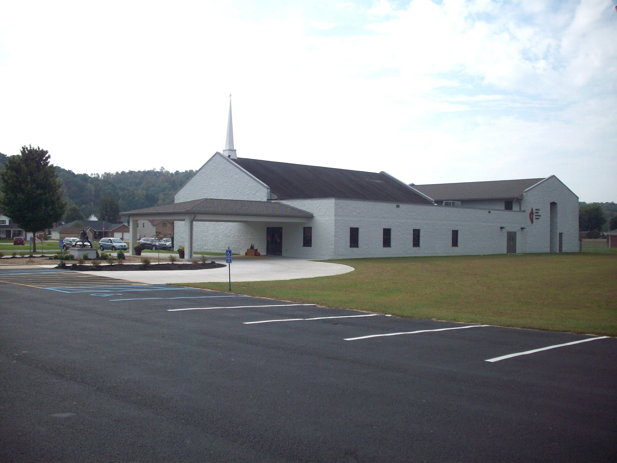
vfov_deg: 38.7
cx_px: 308
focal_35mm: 37
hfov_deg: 50.1
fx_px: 659
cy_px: 232
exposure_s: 1/444
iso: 80
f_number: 5.6
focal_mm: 6.2
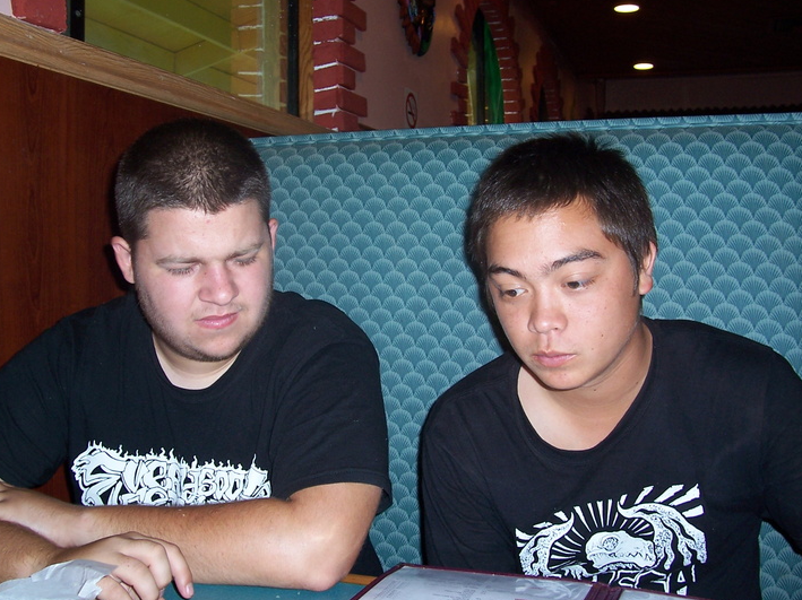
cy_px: 282
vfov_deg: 37.7
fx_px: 880
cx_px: 361
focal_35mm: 38
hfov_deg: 48.9
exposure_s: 1/60
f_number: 2.7
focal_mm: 5.6
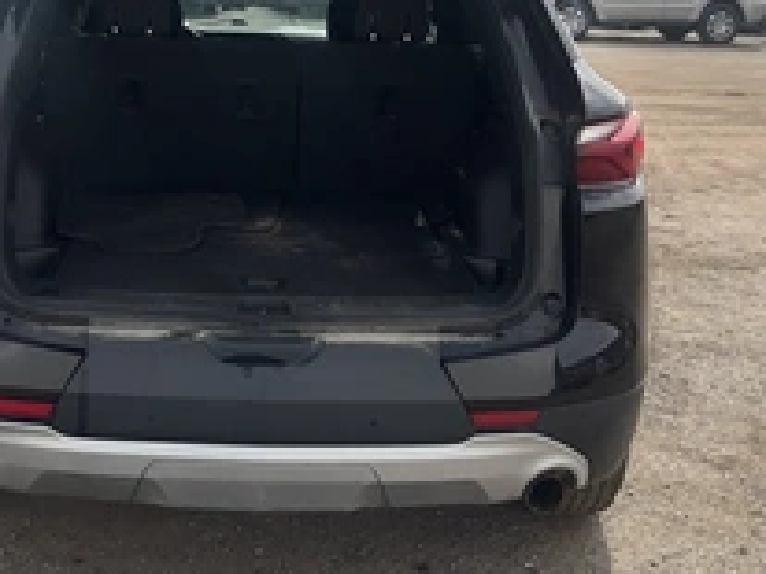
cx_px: 237
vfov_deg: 25.3
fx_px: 1238
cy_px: 63
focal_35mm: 56
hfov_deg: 34.0
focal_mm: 3
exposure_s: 1/1848
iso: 25
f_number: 1.8
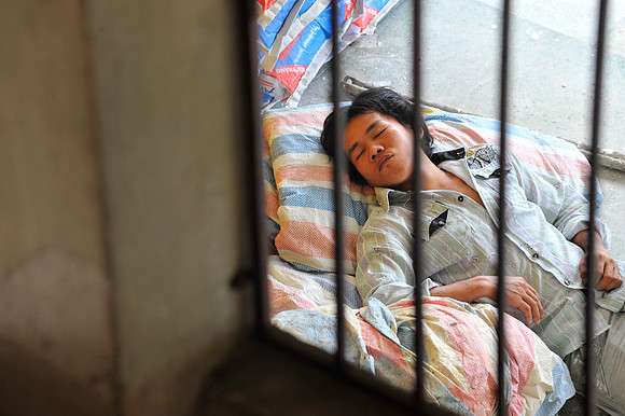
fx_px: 3470
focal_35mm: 200
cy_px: 208
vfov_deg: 6.9
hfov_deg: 10.3
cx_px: 312
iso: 800
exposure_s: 1/50
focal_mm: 200
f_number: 6.3
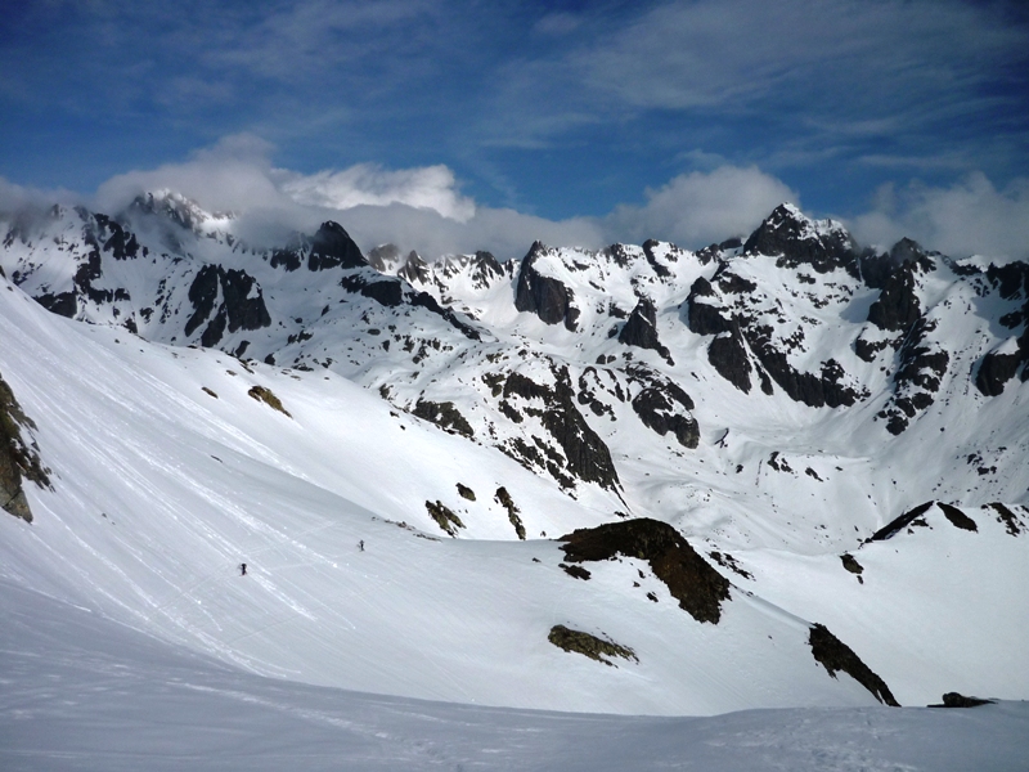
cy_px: 386
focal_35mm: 33
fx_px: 981
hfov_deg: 55.4
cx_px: 514
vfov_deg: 42.9
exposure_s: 1/800
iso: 100
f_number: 8
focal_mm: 5.5
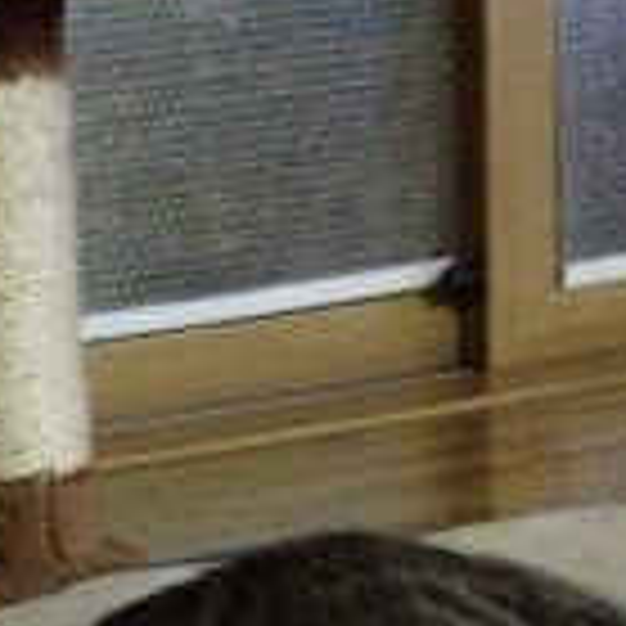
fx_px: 2967
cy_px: 934
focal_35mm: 145
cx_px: -81
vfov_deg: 11.5
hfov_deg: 11.8
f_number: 2.4
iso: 800
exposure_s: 1/15
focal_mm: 4.28
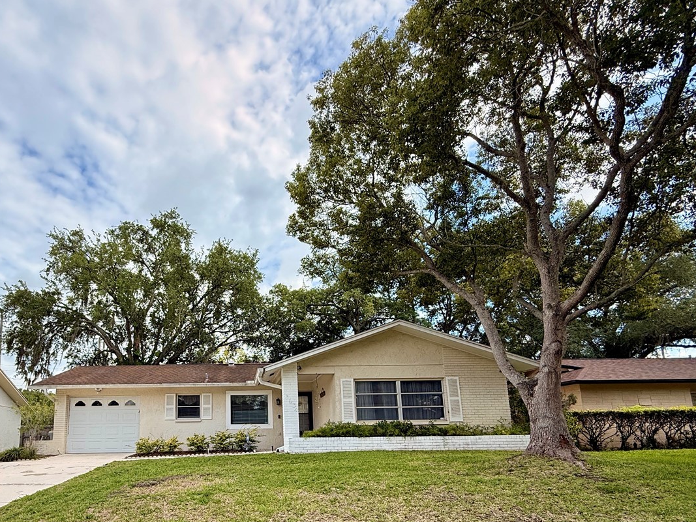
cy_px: 369
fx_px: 422
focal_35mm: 21
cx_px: 242
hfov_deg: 76.9
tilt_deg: +9.8
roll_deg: +0.5
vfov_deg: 61.0
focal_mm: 2.22
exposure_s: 1/914
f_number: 2.2
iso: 50
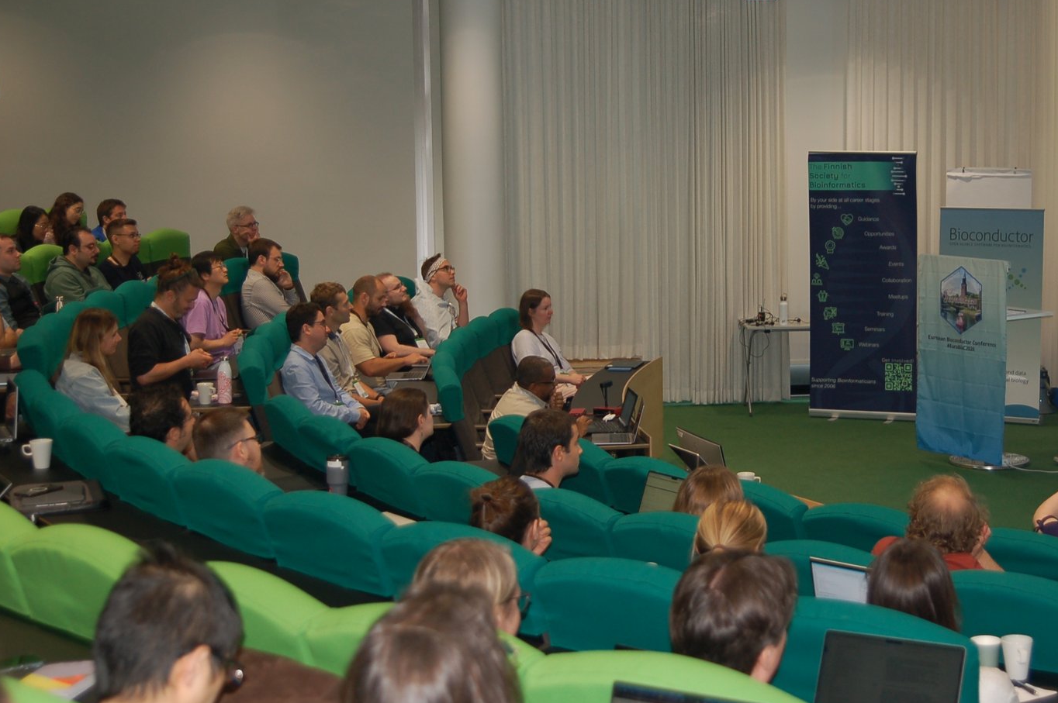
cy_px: 296
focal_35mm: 66
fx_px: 1938
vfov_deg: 20.6
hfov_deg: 30.3
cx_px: 706
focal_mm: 30
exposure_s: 1/60
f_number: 2.8
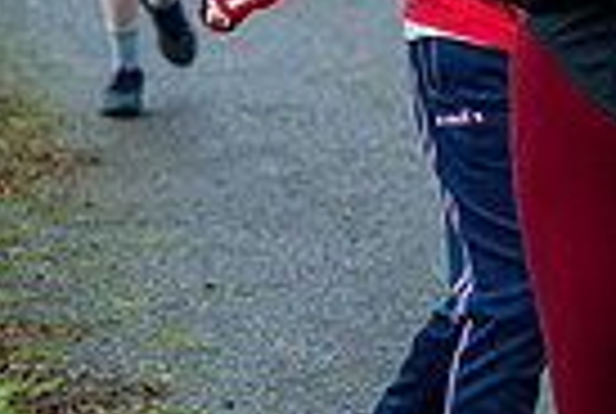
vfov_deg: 4.7
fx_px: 5076
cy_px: -83
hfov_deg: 6.7
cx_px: 1299
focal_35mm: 296
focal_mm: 70
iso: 640
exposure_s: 1/1250
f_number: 2.8
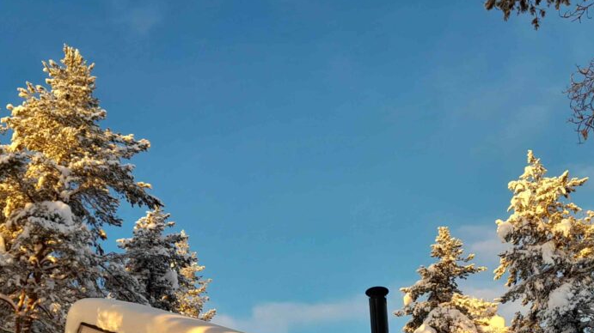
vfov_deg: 24.6
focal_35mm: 46
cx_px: 326
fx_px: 724
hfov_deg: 44.5
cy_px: 344
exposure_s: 1/113
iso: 40
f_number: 1.8
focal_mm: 4
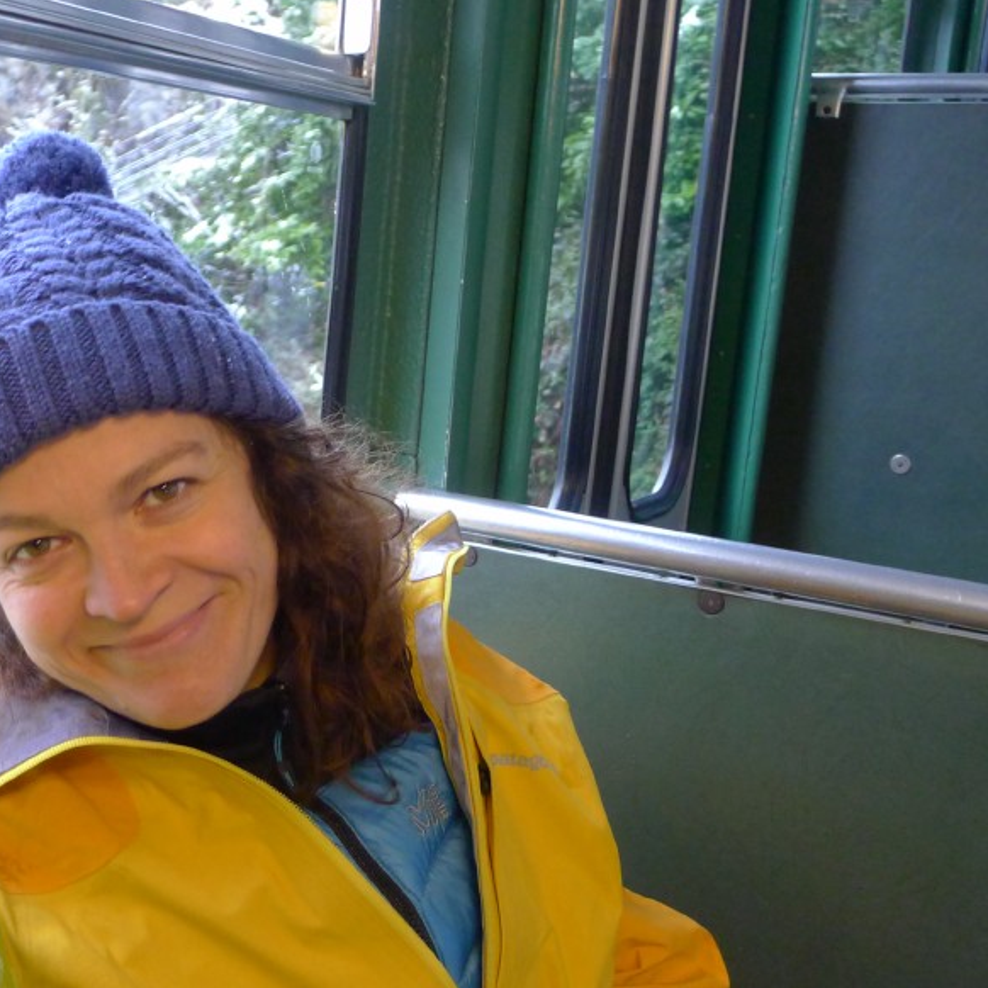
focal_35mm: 42
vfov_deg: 40.0
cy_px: 526
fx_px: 1356
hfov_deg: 38.4
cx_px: 186
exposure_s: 1/60
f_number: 2
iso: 400
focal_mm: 5.1
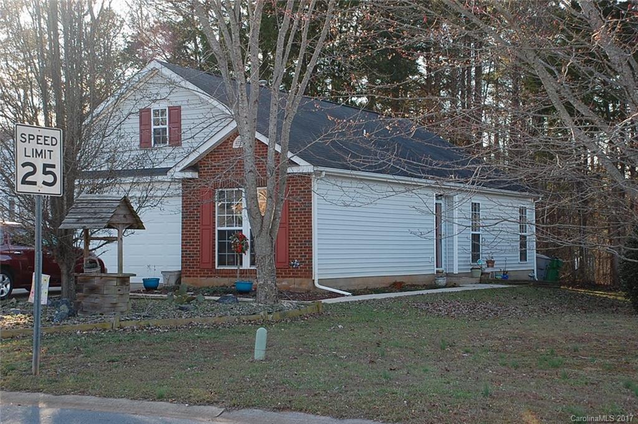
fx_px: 1062
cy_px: 212
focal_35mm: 60
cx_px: 319
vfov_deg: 22.6
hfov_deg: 33.4
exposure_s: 1/125
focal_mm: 40
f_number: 5.6
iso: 220
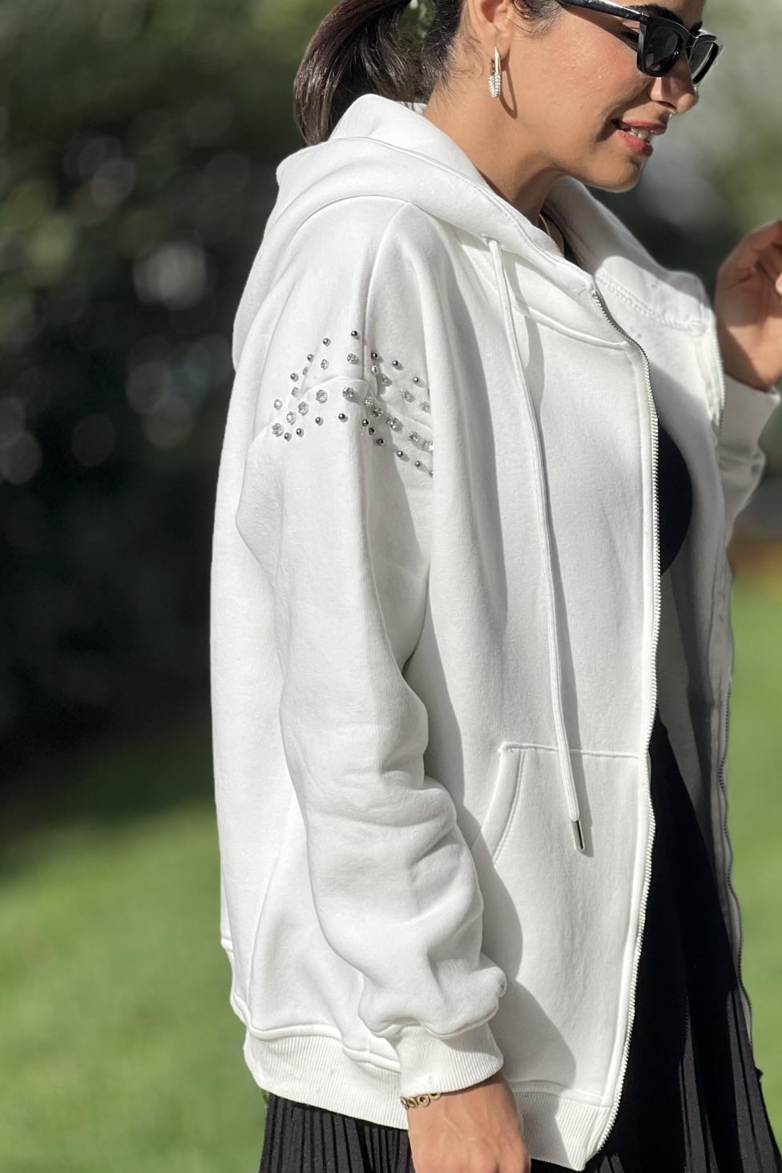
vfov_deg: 18.3
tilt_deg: -7.9
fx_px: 3649
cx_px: 590
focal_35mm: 112
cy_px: 590
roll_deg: +2.9
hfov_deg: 12.2
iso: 32
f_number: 2.8
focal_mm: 9
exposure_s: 1/943
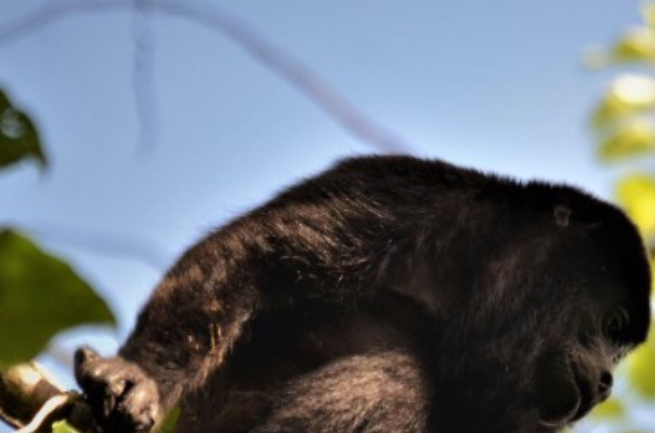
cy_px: 280
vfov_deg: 0.8
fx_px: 30015
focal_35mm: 1654
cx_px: 493
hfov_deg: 1.3
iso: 800
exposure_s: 1/640
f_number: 6.3
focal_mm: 500
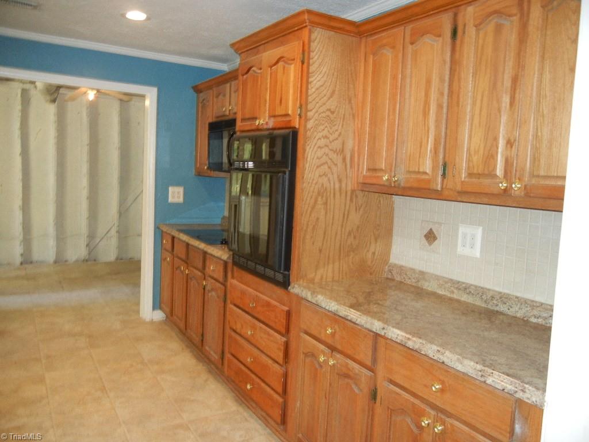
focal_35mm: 30
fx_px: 510
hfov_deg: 60.0
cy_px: 221
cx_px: 294
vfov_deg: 46.8
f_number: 3.5
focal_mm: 5.4
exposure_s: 1/30
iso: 297
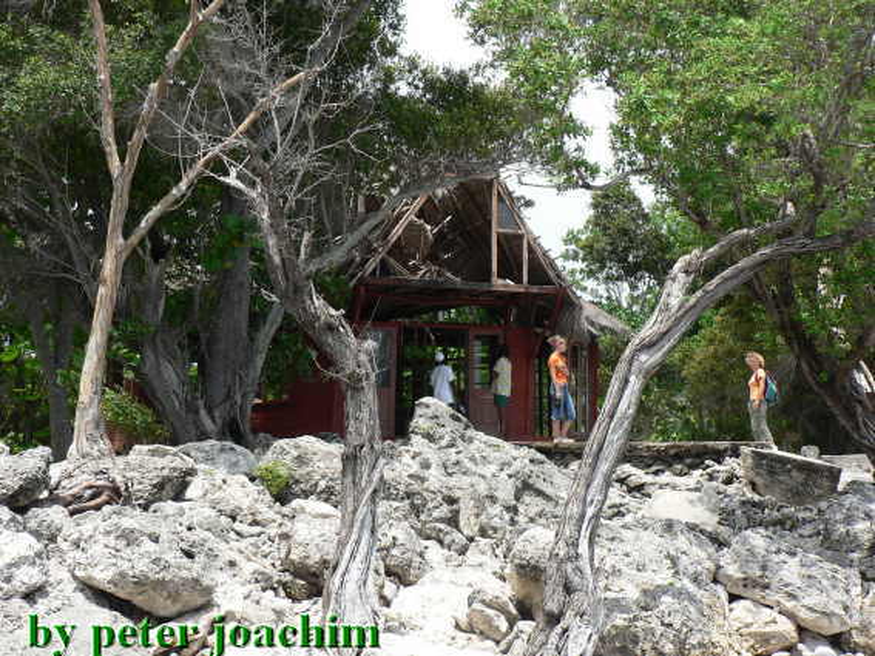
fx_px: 1542
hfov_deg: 31.7
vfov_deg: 24.0
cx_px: 438
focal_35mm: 61
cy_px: 328
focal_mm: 10.5
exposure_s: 1/400
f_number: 4
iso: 64
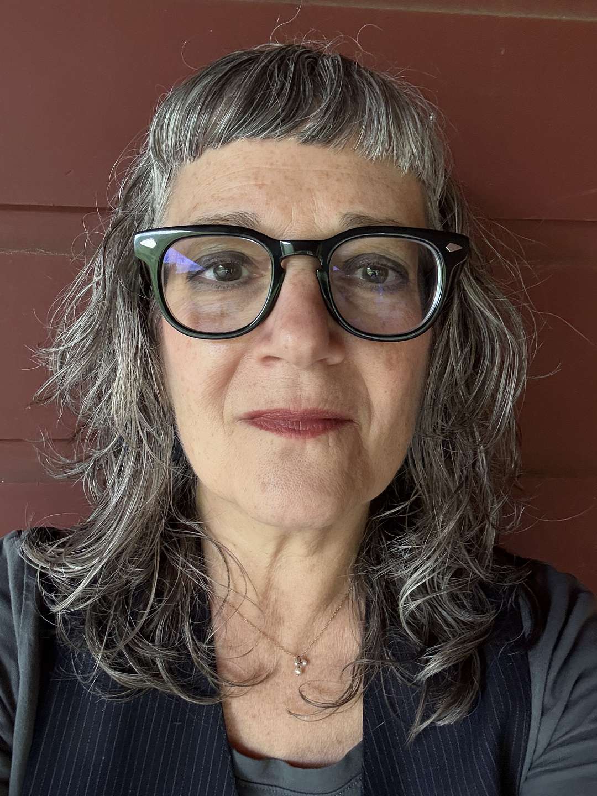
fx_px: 690
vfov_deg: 60.0
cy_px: 398
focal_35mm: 30
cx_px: 298
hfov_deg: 46.8
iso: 320
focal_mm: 2.69
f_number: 1.9
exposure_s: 1/47
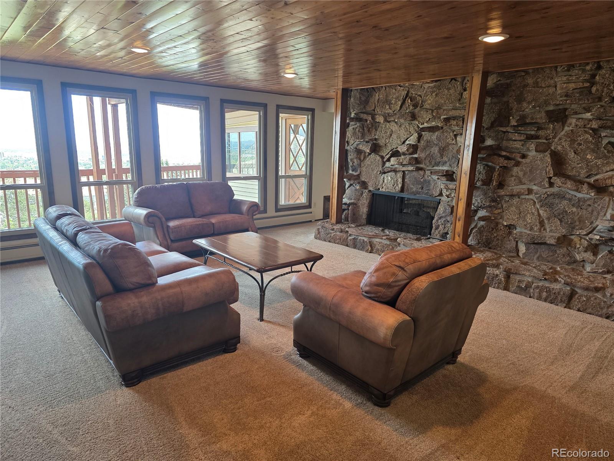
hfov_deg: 73.9
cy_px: 230
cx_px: 307
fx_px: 408
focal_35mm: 23
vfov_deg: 58.9
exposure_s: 1/120
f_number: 1.7
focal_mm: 6.3
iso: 125
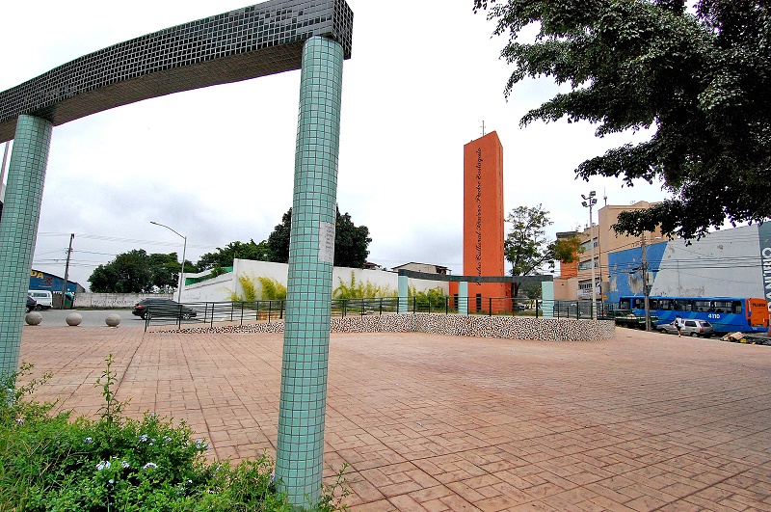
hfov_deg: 90.1
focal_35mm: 18
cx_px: 386
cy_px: 256
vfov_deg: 67.2
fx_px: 385
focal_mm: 12
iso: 1600
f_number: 7.1
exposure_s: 1/4000
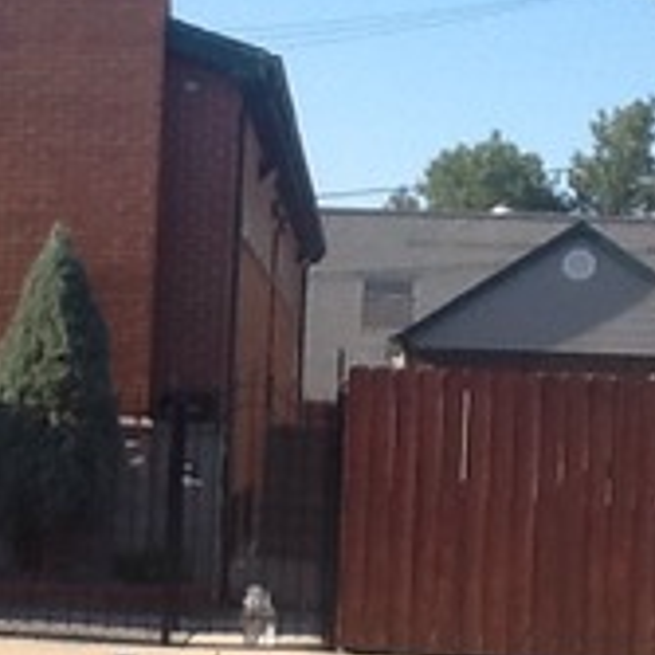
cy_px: 384
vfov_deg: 15.5
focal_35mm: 112
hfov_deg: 15.3
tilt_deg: -1.2
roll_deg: -2.6
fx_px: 2398
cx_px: 8
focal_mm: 2.03
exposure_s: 1/835
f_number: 2.4
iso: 40
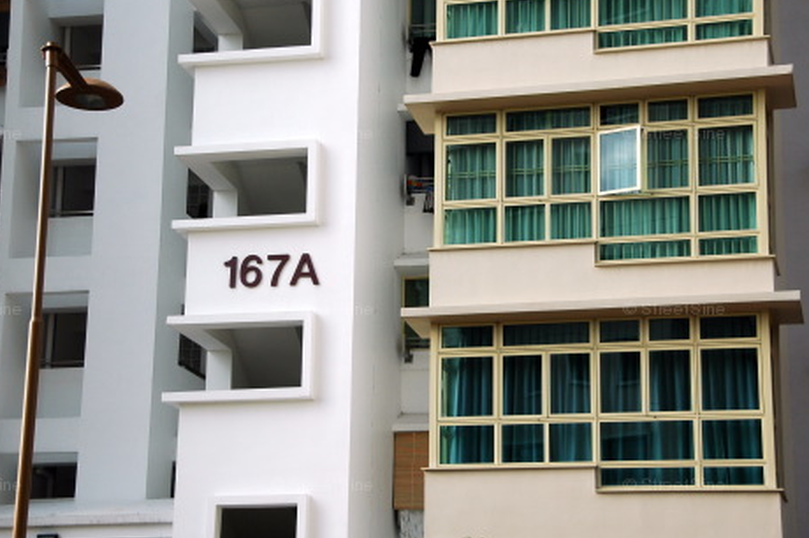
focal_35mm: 86
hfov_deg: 23.7
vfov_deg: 15.9
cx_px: 403
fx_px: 1931
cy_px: 270
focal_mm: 48
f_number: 5
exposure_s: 1/400
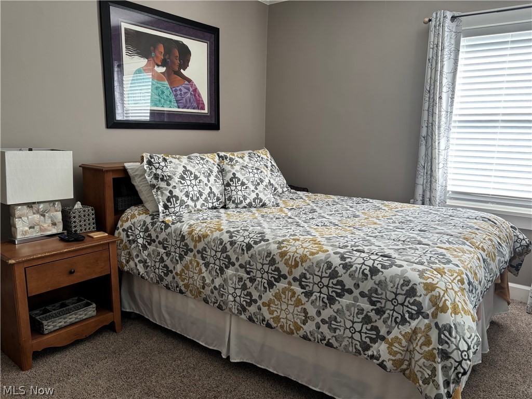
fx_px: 400
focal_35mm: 26
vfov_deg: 53.1
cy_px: 200
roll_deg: -1.3
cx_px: 266
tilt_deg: -10.2
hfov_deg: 67.3
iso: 100
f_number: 1.6
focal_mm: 5.96
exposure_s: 1/60
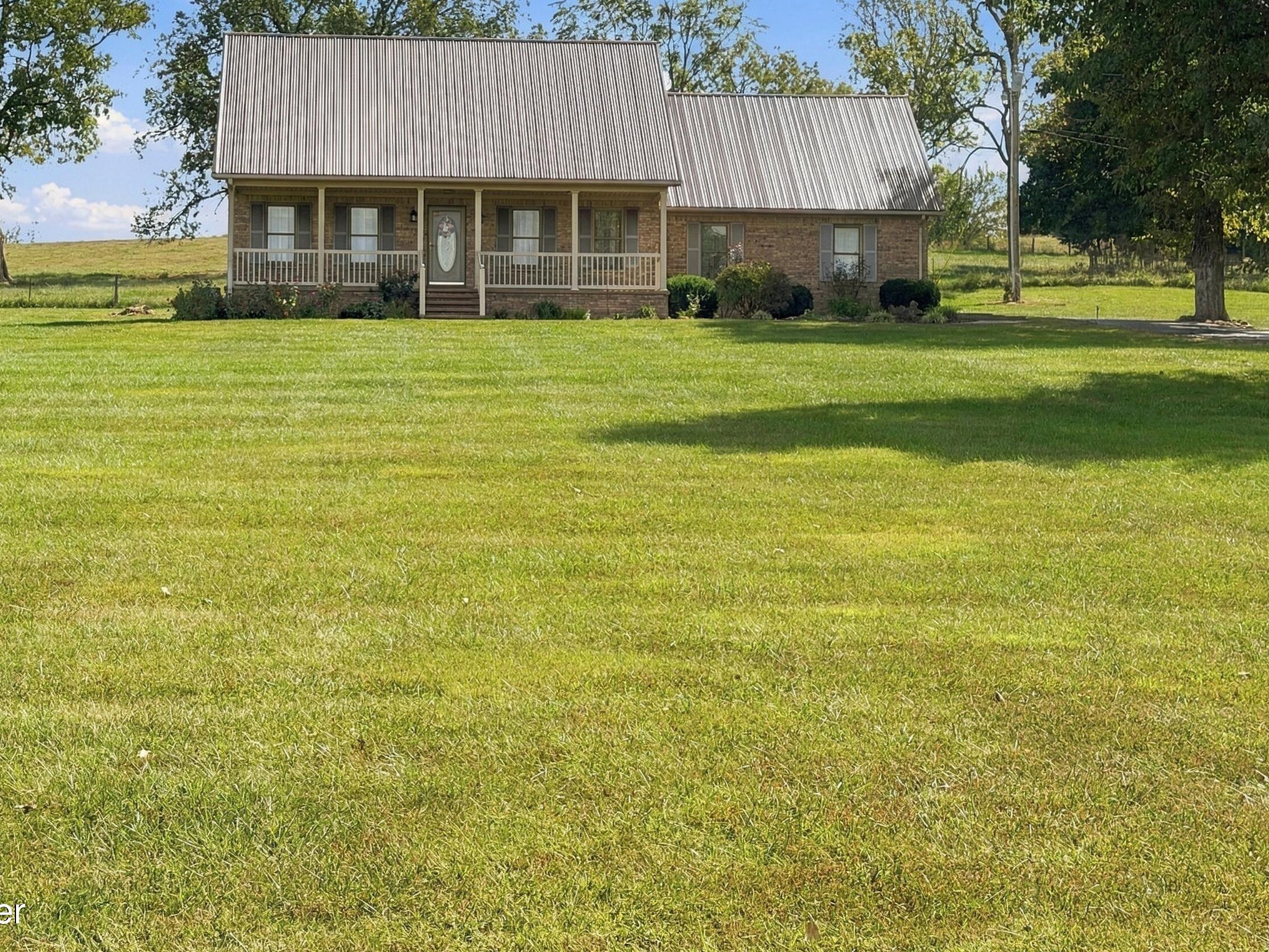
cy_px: 325
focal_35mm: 65
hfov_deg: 29.8
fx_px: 2383
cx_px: 545
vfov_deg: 22.5
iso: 64
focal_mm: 6.8
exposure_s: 1/5208
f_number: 1.8
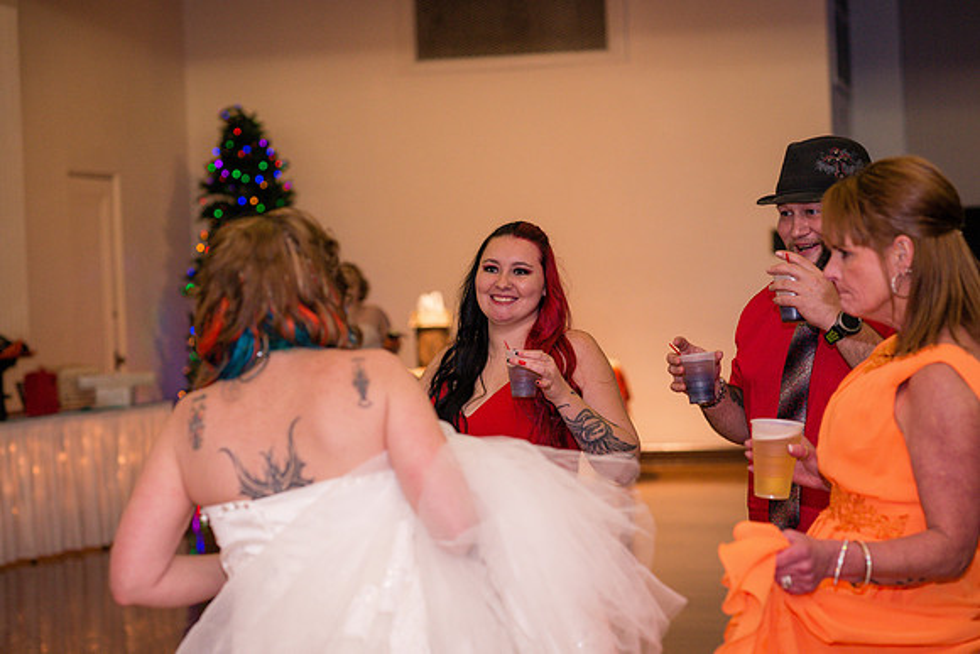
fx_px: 2314
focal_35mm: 85
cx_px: 490
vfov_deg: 16.1
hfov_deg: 23.9
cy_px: 327
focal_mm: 85
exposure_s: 1/250
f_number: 3.2
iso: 640
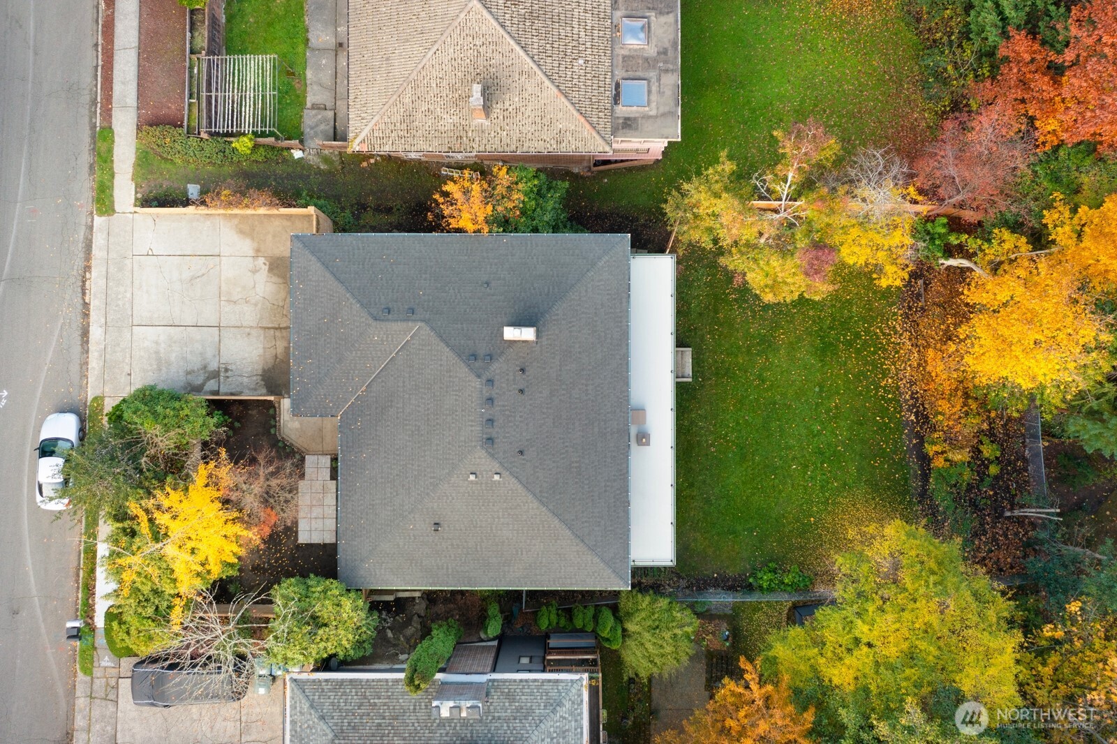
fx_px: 869
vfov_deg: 46.4
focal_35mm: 28
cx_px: 558
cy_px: 372
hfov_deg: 65.5
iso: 200
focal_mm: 10.26
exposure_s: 1/40
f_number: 3.5
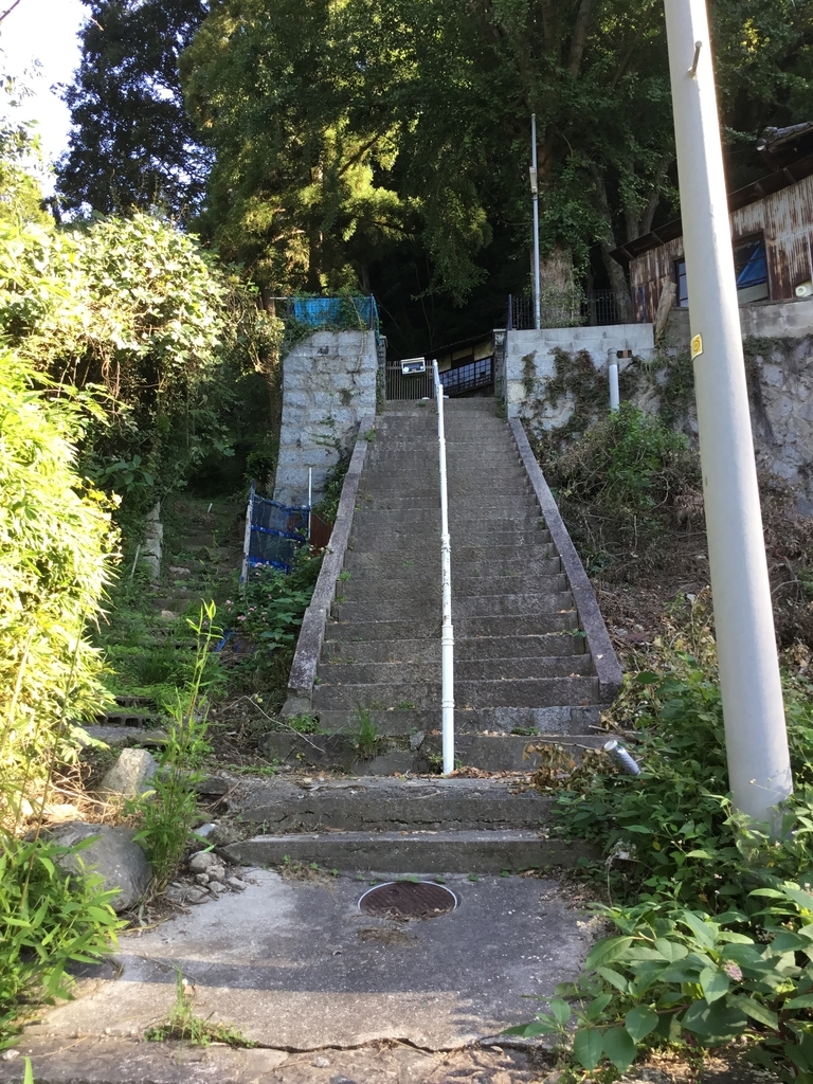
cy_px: 542
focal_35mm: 31
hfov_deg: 45.4
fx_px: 971
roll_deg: +0.0
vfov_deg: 58.4
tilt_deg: +15.2
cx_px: 406
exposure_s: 1/120
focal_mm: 3.3
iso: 40
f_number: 2.4
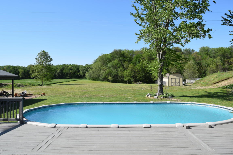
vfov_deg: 47.9
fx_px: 175
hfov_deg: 67.4
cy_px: 78
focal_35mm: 27
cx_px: 116
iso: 200
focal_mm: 18
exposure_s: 1/320
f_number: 9
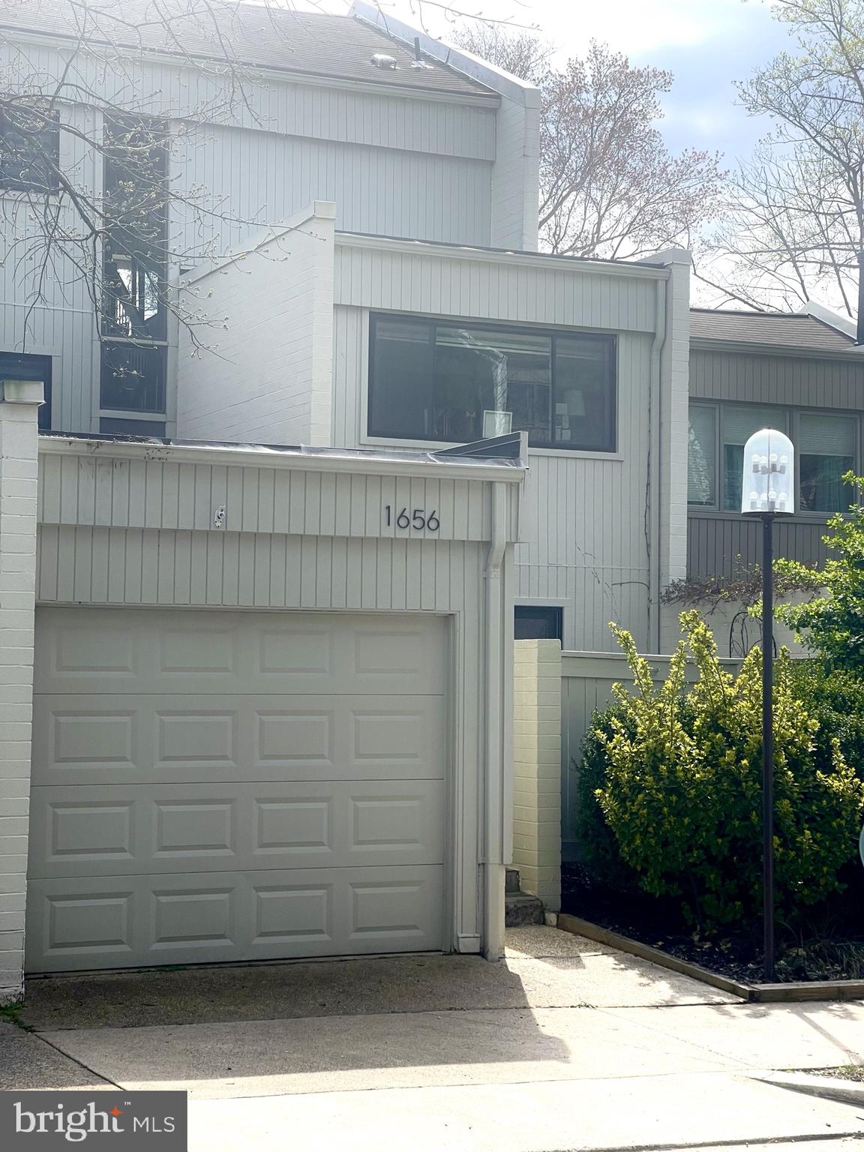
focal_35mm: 64
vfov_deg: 30.3
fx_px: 2130
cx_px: 432
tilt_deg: +3.6
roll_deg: -0.4
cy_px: 576
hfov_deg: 22.9
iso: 20
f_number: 2.2
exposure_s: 1/834
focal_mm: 7.5
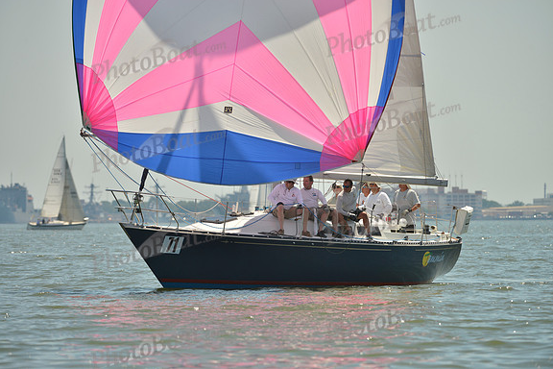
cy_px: 184
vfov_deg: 4.7
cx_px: 276
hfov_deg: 7.1
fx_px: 4485
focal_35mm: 292
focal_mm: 290
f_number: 6.3
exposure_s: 1/1250
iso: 200
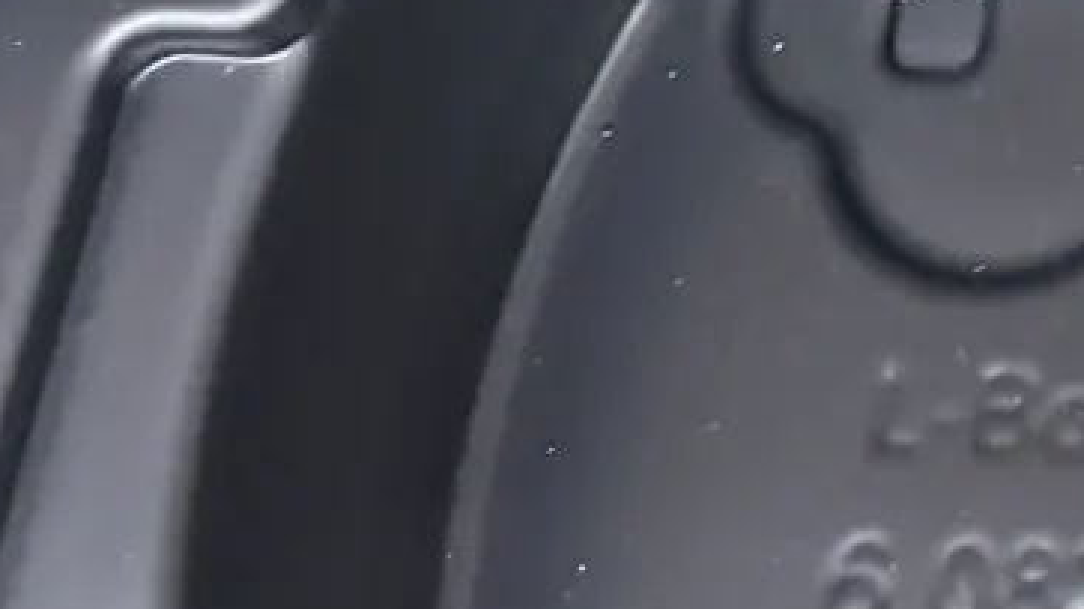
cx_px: 2458
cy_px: -731
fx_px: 4311
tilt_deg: -62.1
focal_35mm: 150
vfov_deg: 7.6
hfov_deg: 12.0
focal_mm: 5.96
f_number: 1.6
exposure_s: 1/33
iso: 500
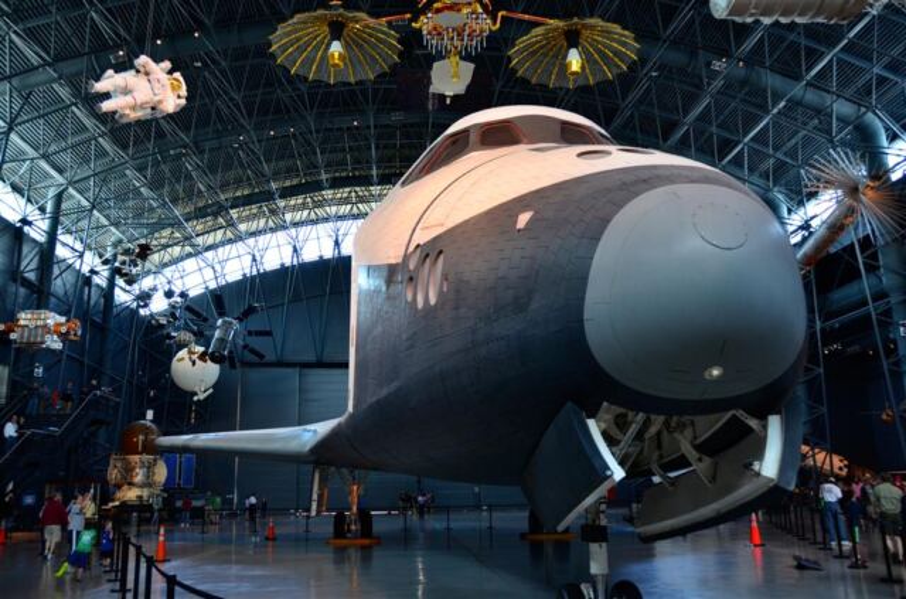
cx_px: 453
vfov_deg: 43.4
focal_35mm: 30
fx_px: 753
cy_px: 300
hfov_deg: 62.1
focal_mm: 20
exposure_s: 1/60
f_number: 3.8
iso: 400
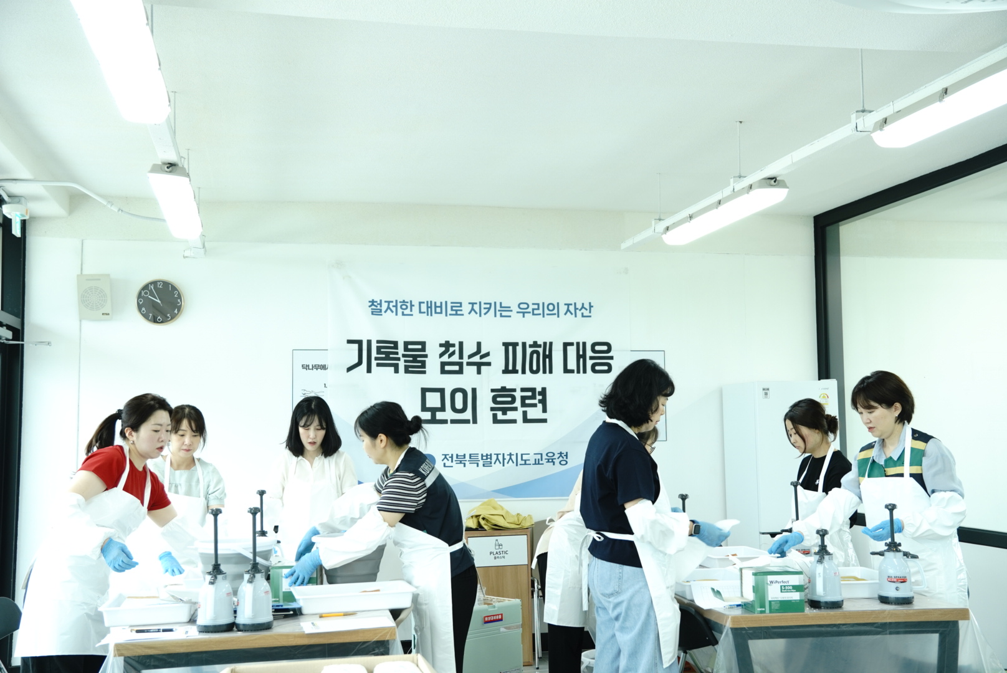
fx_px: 1134
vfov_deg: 33.1
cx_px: 504
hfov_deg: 47.9
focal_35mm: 40
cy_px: 336
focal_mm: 27
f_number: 3.5
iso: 250
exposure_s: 1/80
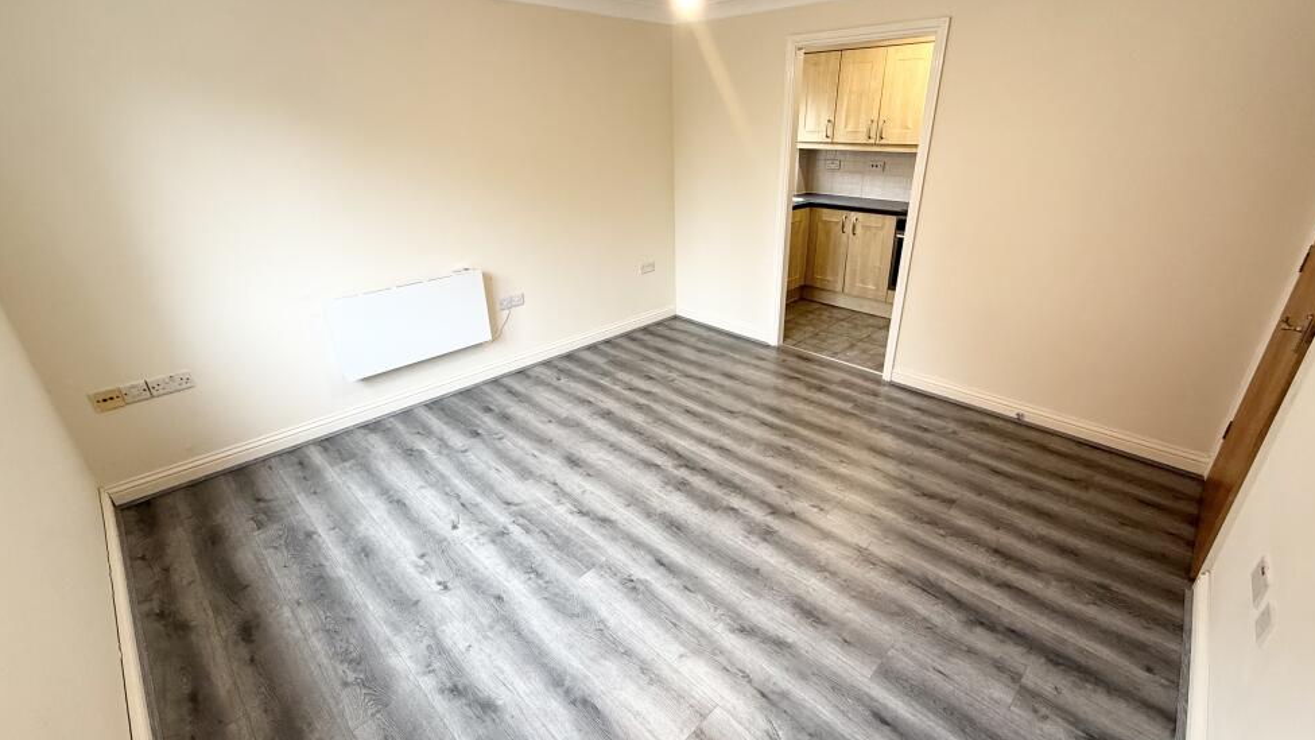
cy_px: 363
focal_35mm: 16
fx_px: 558
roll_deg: +0.2
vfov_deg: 67.1
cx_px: 687
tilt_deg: -23.3
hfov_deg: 99.3
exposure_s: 1/100
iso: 200
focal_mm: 2.22
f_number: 2.2
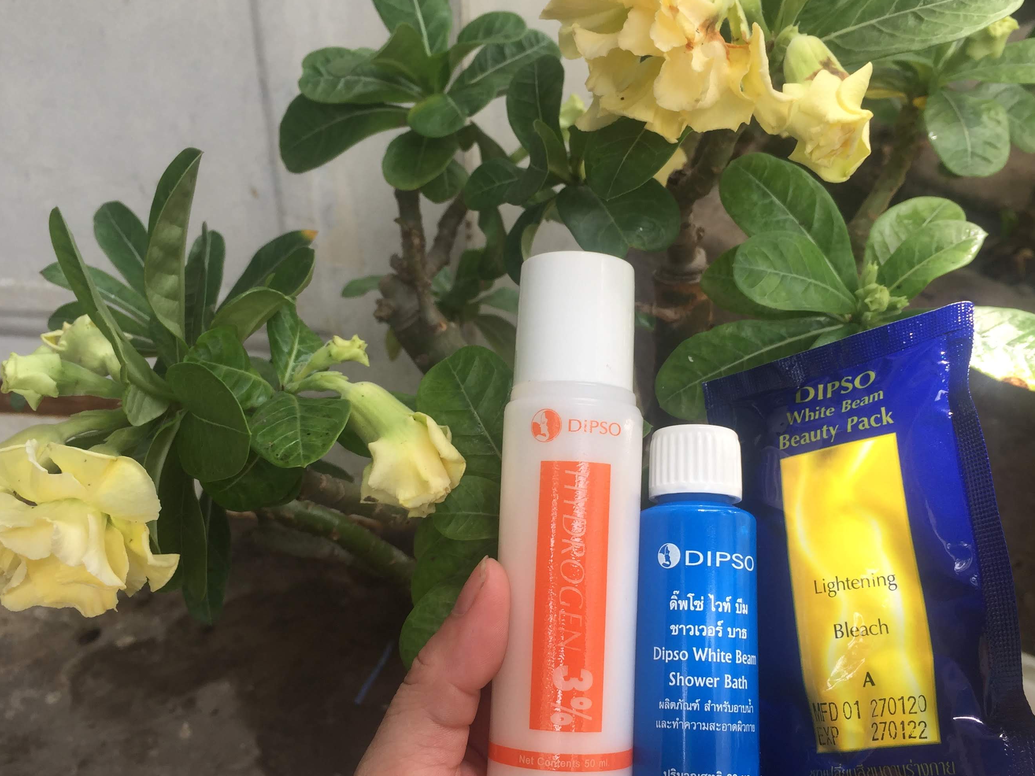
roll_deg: -1.7
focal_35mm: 36
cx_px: 547
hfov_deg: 51.3
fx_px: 1076
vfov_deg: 39.6
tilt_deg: -31.0
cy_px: 428
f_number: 2.2
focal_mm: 4.15
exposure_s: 1/206
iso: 32
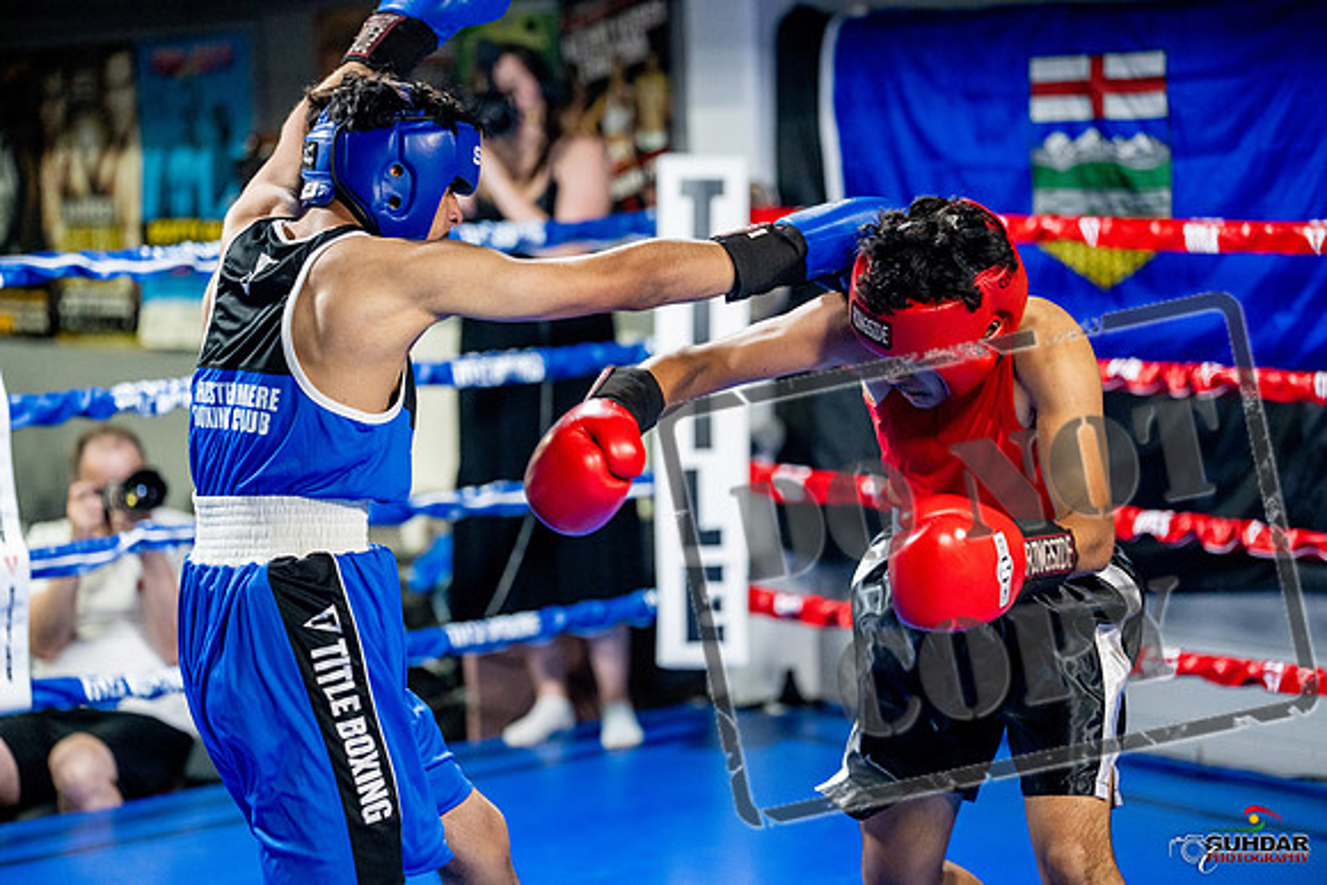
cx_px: 664
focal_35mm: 89
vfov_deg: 15.4
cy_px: 442
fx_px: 3281
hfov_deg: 22.9
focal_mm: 89
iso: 4000
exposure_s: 1/1000
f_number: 2
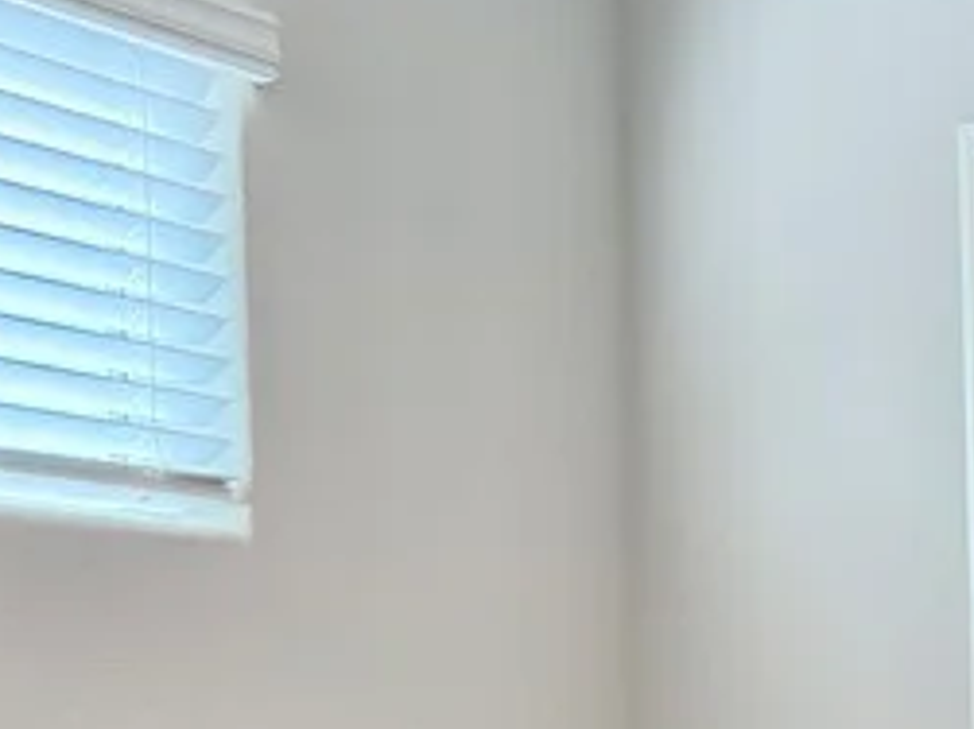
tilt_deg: -2.5
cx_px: 1215
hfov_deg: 18.8
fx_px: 2756
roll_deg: +0.7
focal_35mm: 98
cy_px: 872
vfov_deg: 14.6
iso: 200
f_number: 1.78
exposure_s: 1/232
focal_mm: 6.76
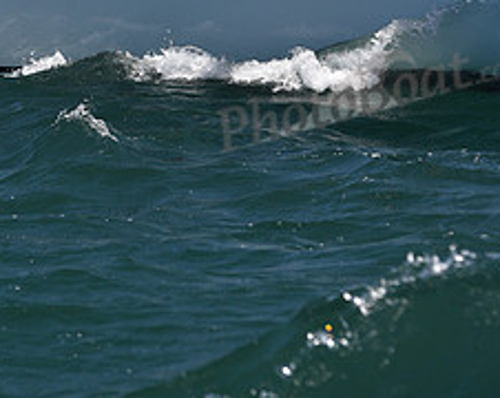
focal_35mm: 280
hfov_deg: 6.9
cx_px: 103
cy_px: -212
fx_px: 4136
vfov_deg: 5.5
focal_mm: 116
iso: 250
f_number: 6.3
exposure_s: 1/800
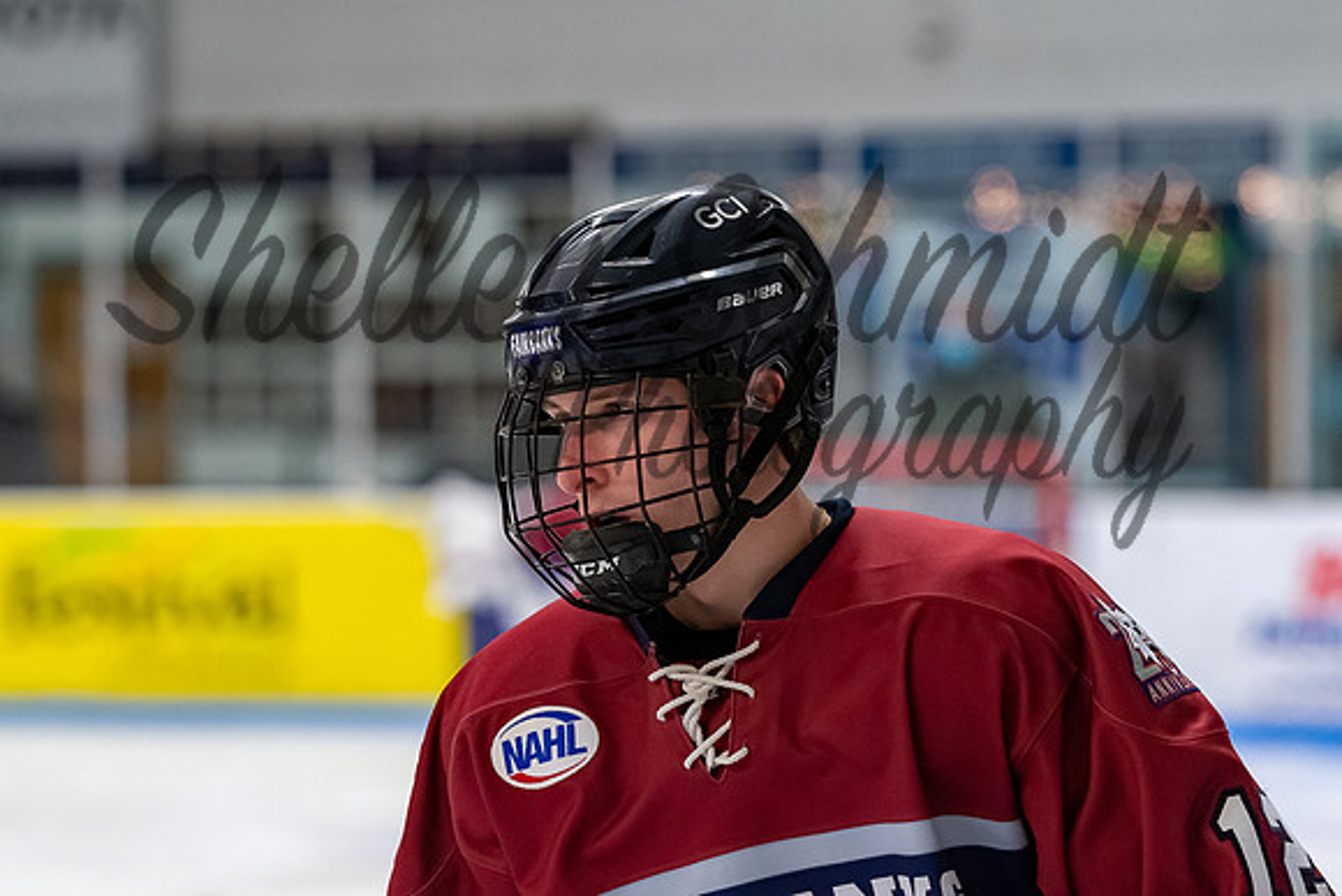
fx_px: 7545
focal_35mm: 202
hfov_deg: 10.2
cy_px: 420
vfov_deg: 6.8
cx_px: 719
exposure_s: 1/800
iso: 2000
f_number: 3.2
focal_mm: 125
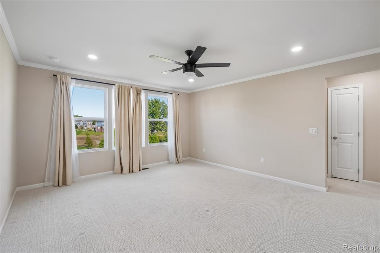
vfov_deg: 77.3
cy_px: 126
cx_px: 190
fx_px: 158
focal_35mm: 15
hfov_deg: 100.4
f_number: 8
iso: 200
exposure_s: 1/30
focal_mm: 10
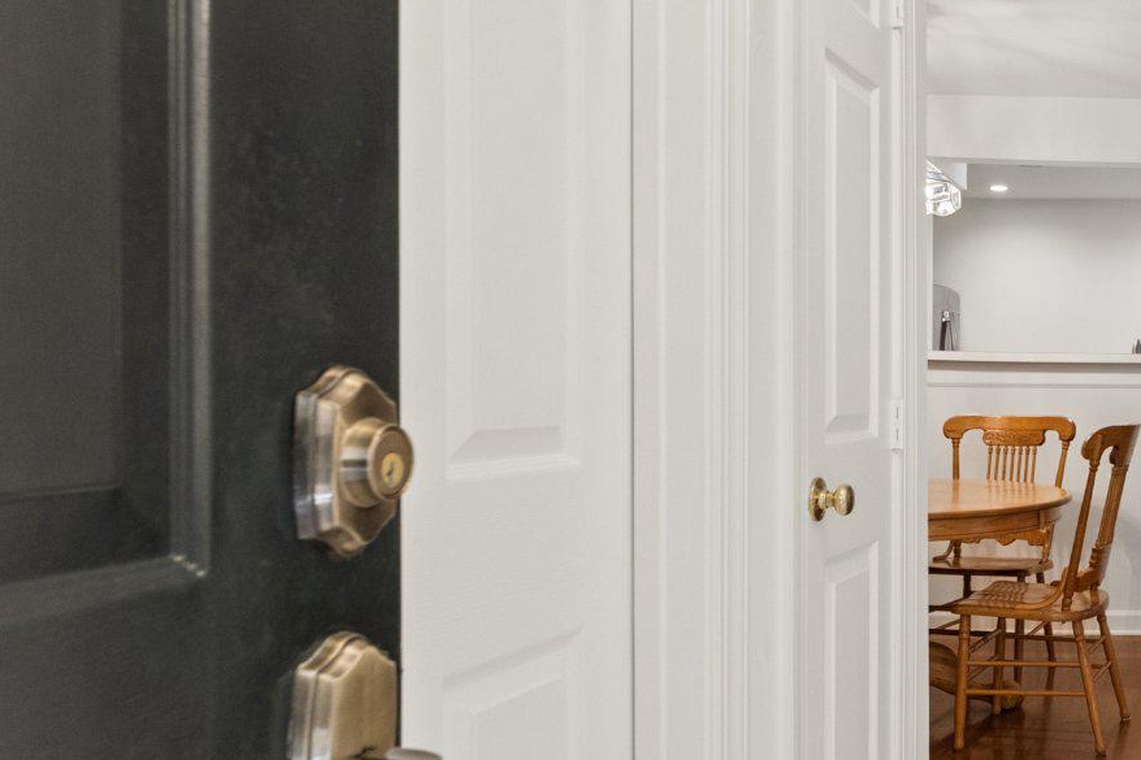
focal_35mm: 36
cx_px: 1214
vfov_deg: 36.7
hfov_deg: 43.0
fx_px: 1146
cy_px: 376
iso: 1250
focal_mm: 15.5
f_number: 7.1
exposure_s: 1/60
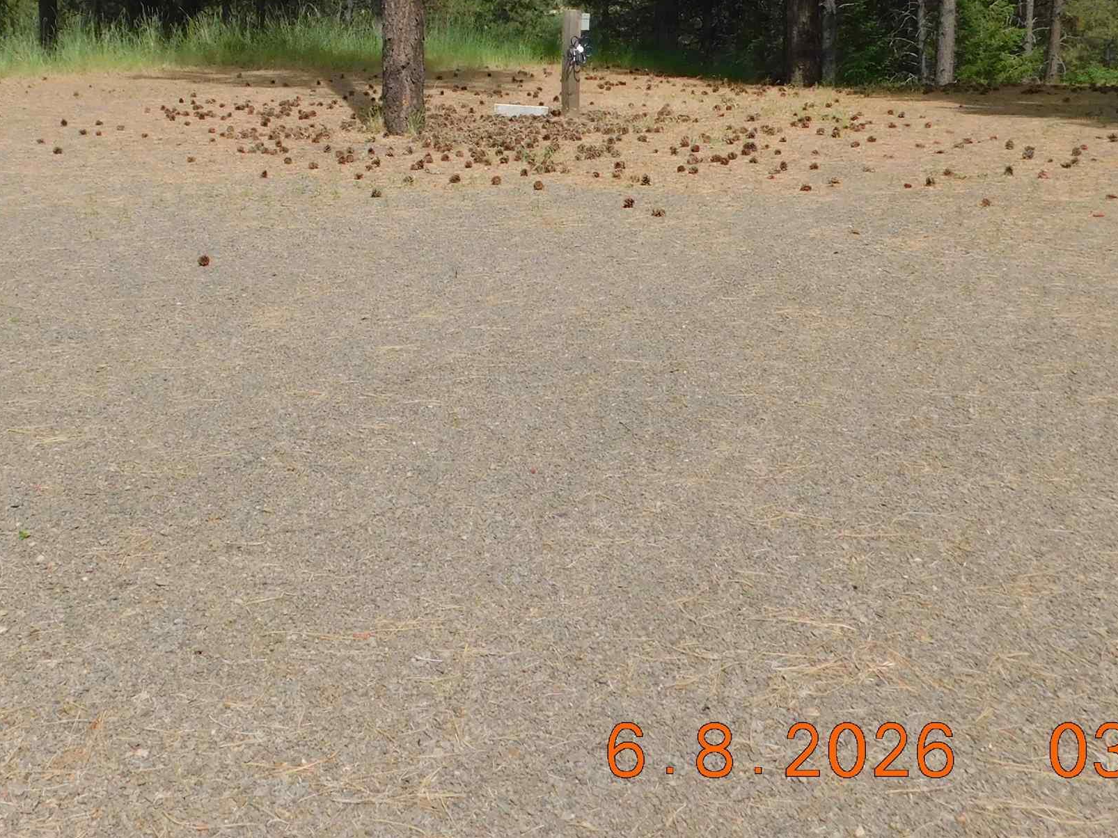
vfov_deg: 31.6
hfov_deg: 42.1
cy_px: 117
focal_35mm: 44
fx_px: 1421
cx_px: 331
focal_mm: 4
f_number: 3
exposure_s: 1/1500
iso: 125
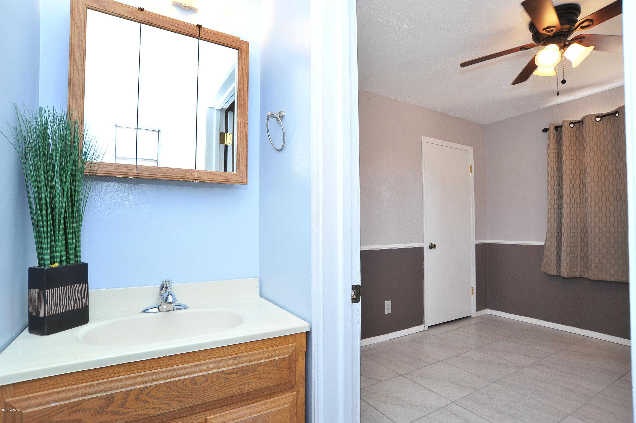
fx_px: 318
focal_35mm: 18
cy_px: 212
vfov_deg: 67.3
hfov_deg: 90.0
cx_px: 318
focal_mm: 18
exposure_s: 1/40
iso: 640
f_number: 10
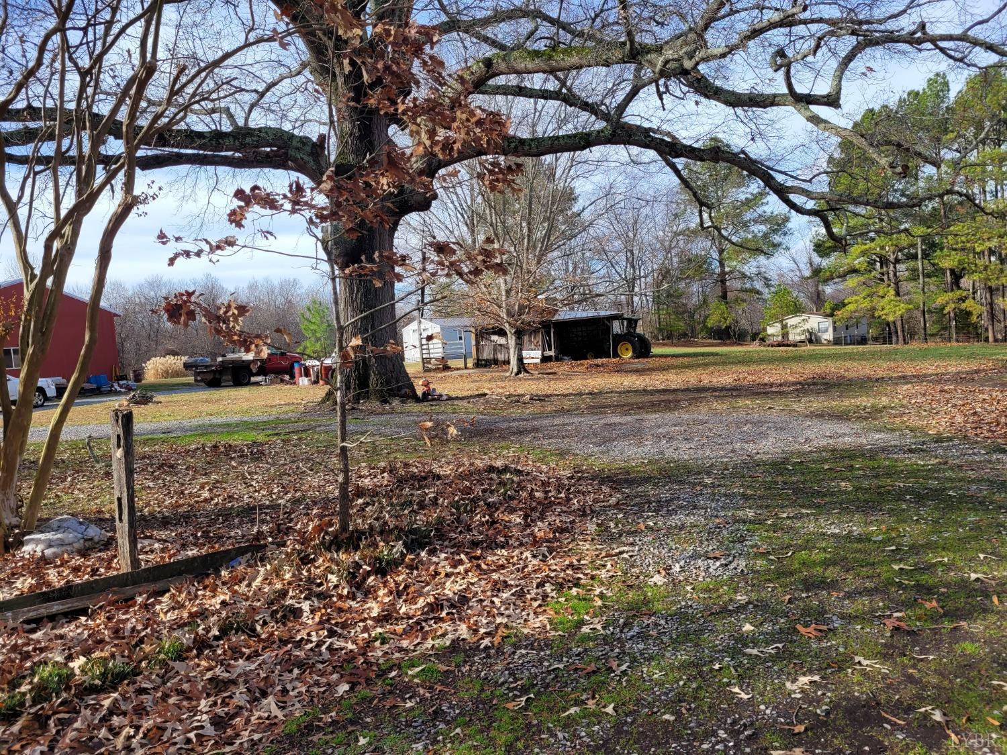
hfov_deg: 67.3
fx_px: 756
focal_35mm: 26
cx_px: 504
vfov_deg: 53.1
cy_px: 378
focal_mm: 5.4
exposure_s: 1/1202
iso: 40
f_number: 1.8
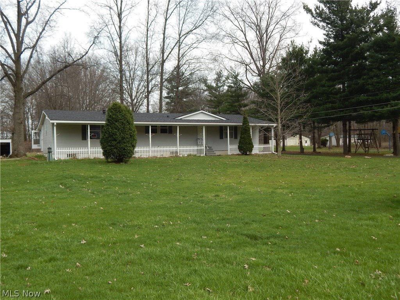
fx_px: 404
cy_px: 150
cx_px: 200
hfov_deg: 52.6
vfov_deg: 40.7
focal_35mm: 35
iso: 125
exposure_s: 1/640
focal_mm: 6.1
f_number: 3.3
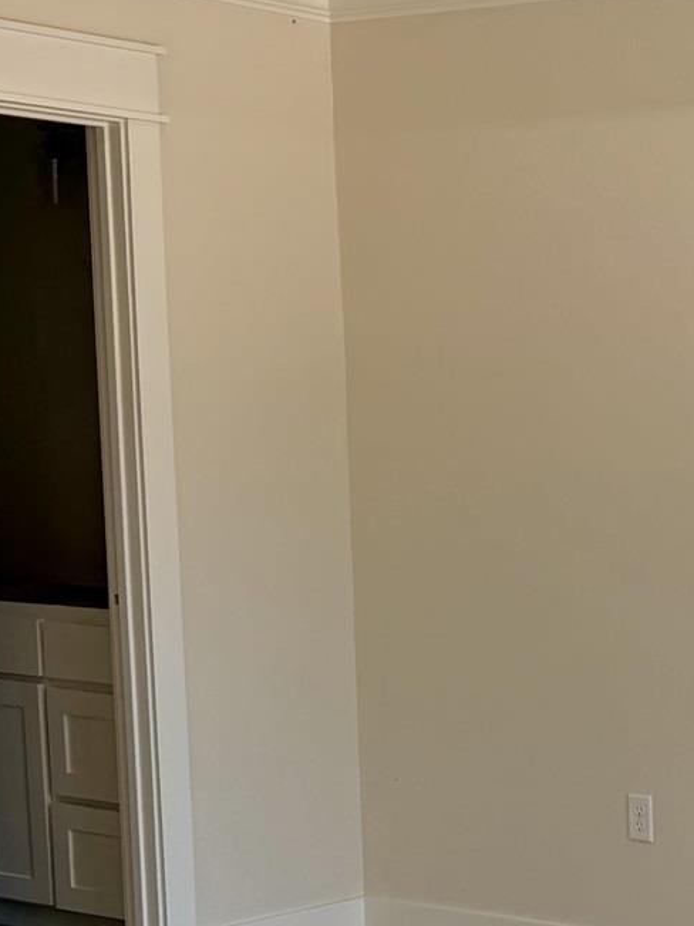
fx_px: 2273
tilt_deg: -9.1
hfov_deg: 16.1
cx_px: 993
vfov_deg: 22.6
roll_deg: -0.8
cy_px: 789
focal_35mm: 85
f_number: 1.78
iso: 100
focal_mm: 6.76
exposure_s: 1/403
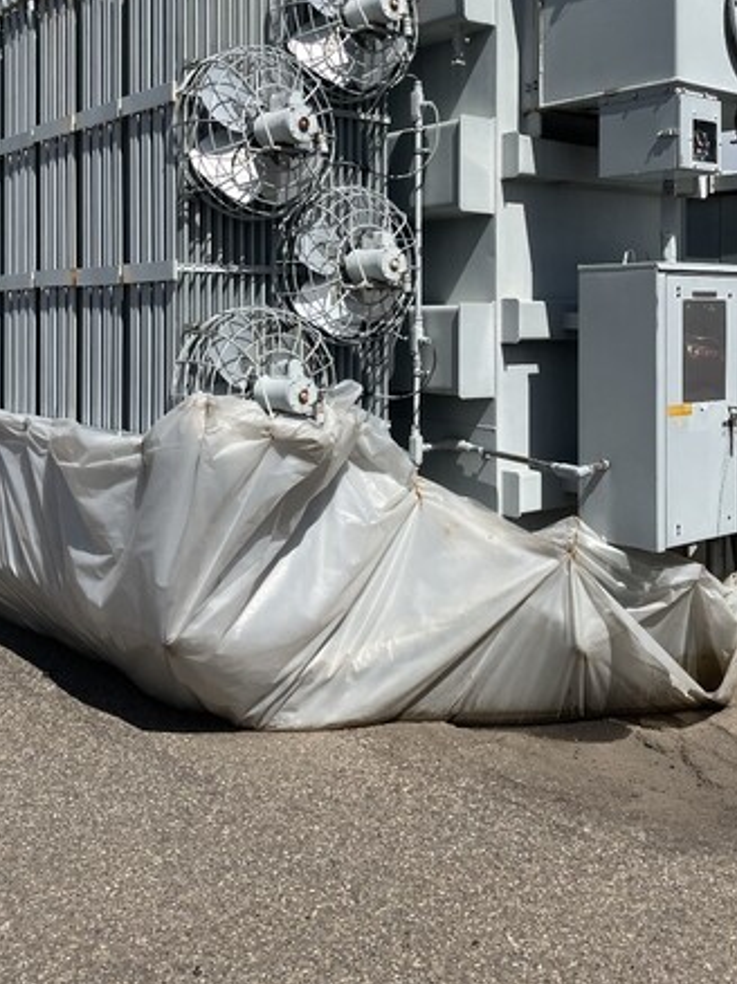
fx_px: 1080
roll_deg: -0.2
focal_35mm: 38
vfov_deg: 48.0
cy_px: 308
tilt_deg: +1.0
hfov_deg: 37.7
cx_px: 395
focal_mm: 5.1
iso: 50
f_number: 1.6
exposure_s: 1/6897
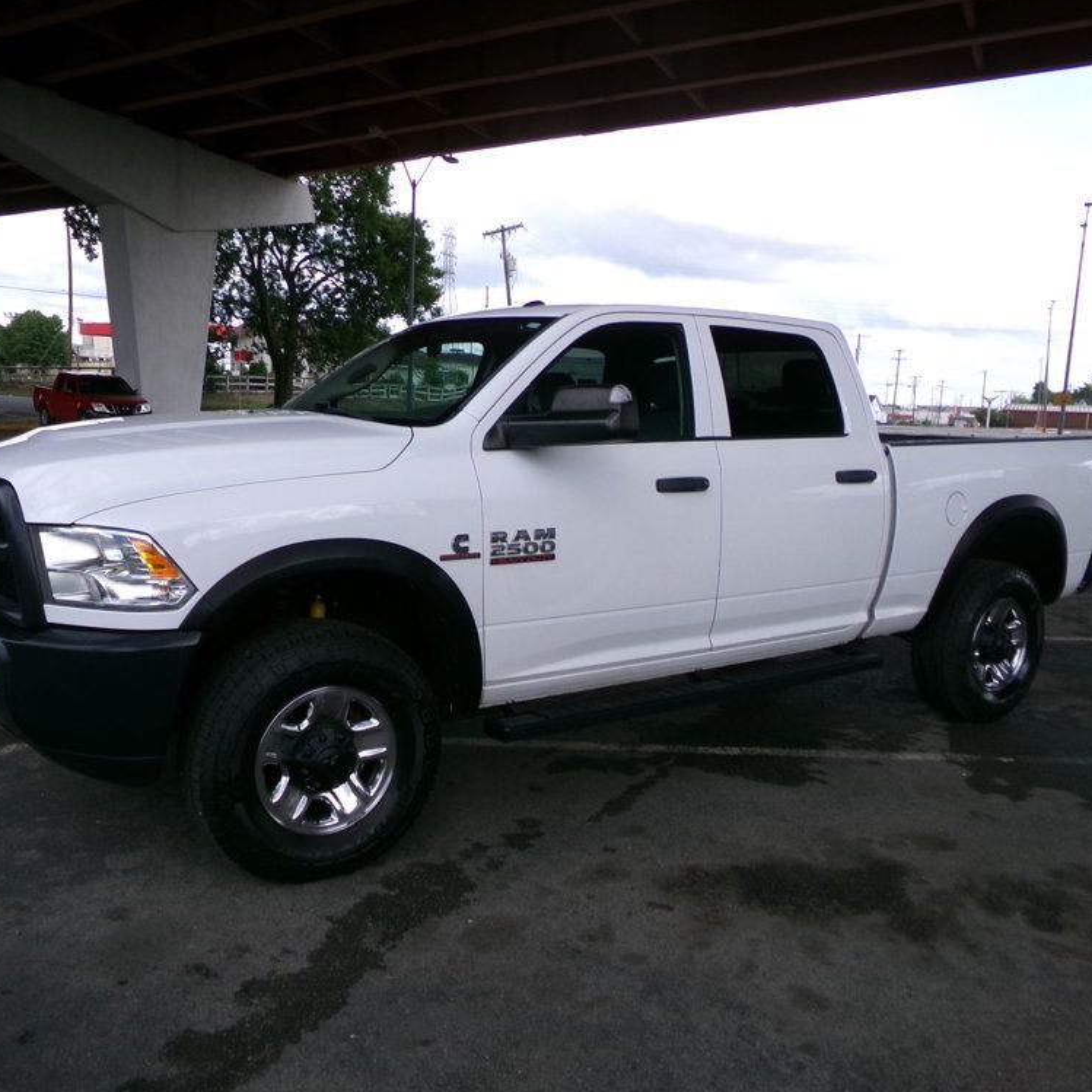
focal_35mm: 29
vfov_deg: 55.6
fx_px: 1035
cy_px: 544
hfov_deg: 55.5
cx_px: 493
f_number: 11.07
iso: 124
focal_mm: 4.3
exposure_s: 1/60
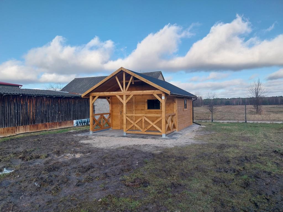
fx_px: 213
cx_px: 142
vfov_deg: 53.1
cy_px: 106
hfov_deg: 67.3
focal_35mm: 26
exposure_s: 1/465
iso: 25
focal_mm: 4
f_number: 1.8
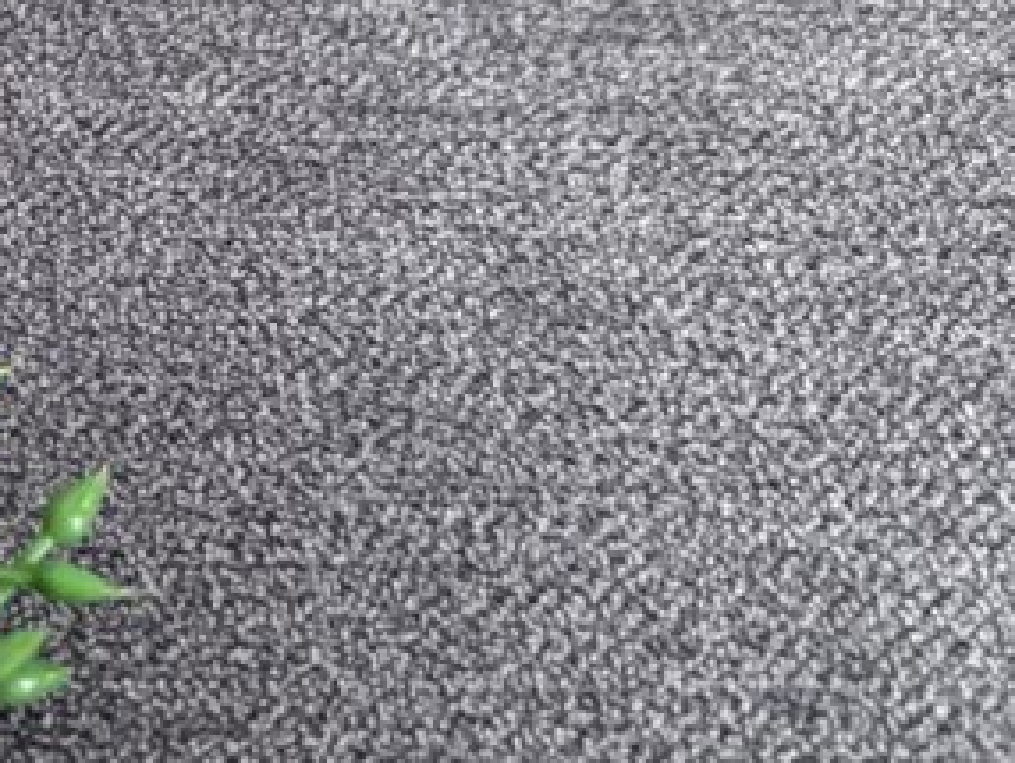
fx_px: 2054
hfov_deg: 25.0
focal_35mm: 70
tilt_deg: -50.1
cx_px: -213
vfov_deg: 20.7
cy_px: 124
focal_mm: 5.96
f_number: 1.6
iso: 640
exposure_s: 1/38
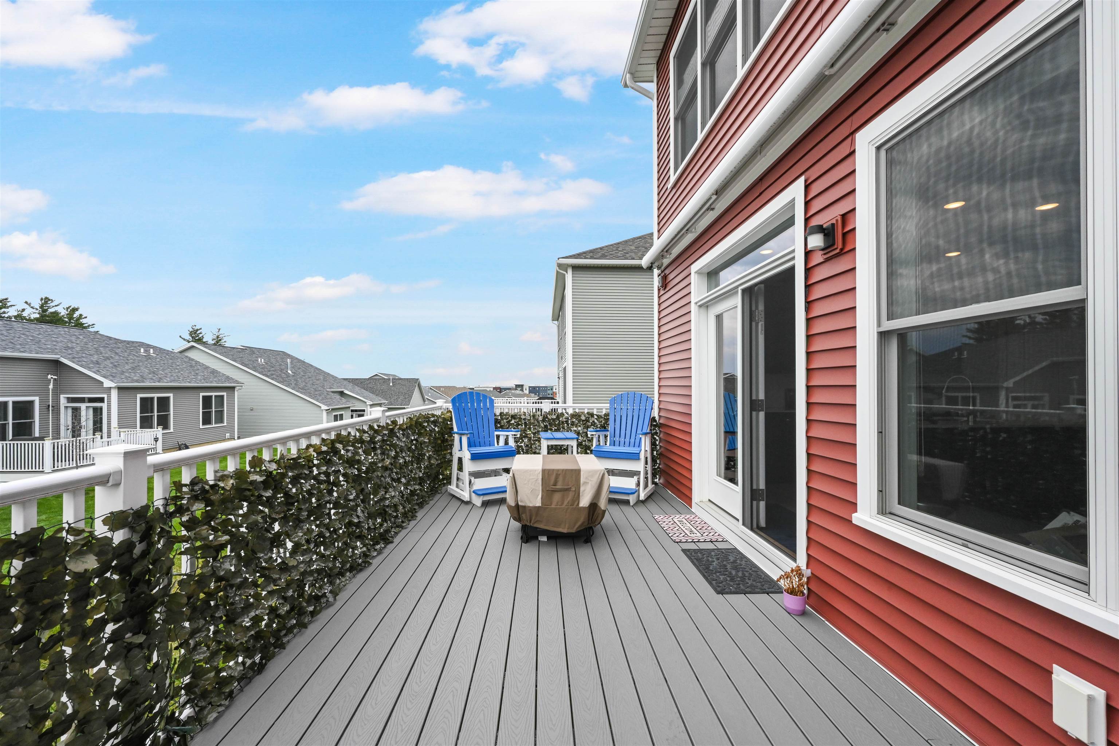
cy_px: 373
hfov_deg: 104.3
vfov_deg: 81.2
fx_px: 435
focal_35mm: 14
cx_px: 560
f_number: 14
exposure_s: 1/400
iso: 1000
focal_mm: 14
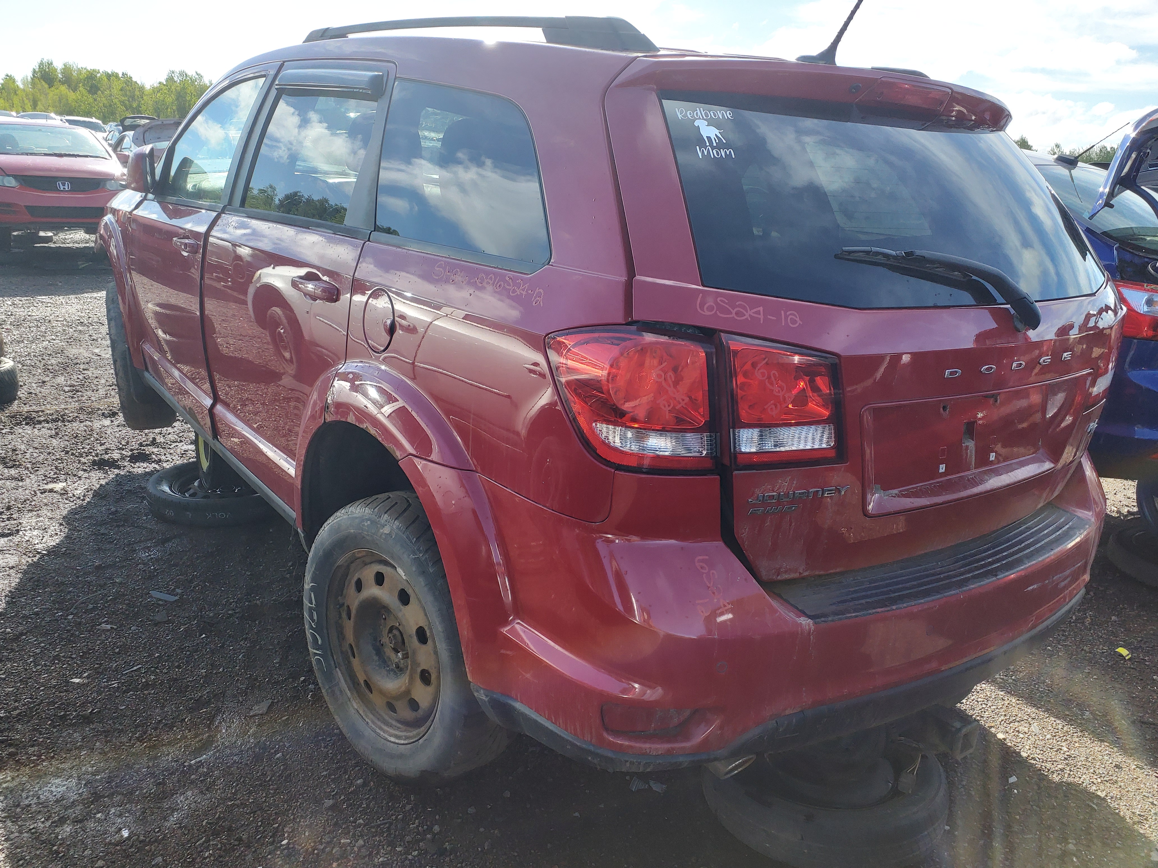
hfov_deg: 67.3
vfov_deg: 53.1
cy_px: 434
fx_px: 870
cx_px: 579
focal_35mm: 26
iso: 40
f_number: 1.9
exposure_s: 1/178
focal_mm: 3.58
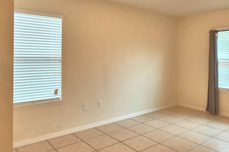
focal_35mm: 29
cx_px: 137
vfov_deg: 44.5
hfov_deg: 63.1
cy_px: 57
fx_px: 184
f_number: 4.5
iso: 400
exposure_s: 1/30
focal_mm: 10
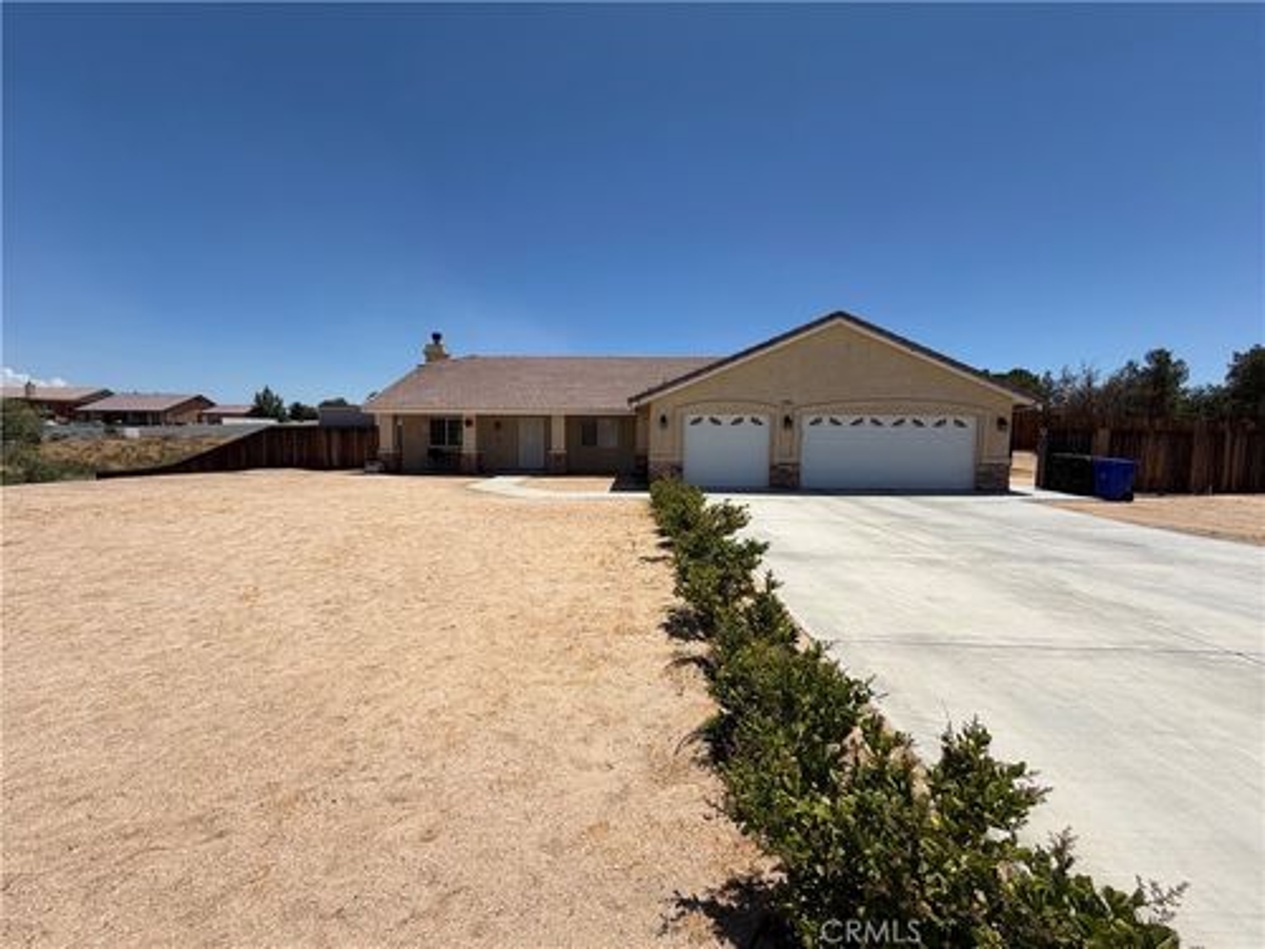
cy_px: 474
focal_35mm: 14
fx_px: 512
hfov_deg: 102.1
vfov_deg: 85.7
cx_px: 632
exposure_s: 1/1368
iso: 20
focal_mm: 2.22
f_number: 2.2
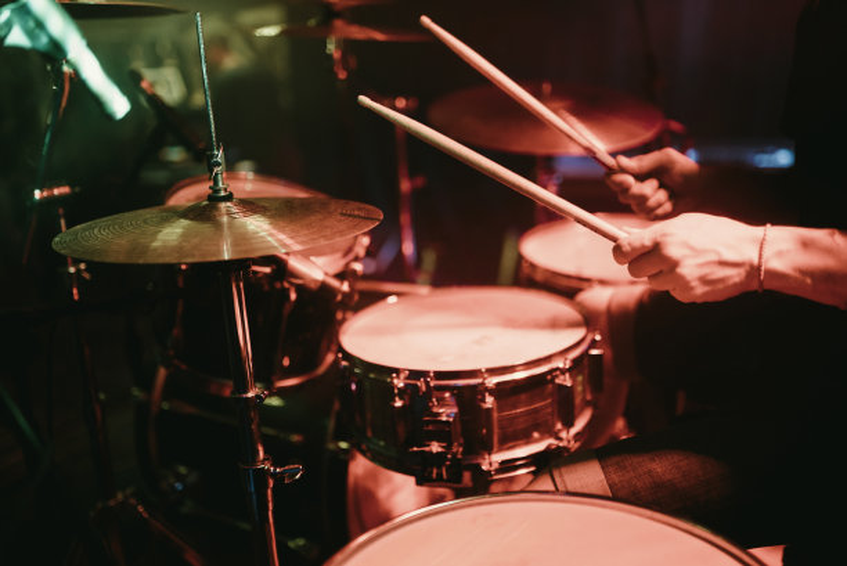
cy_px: 283
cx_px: 424
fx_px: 824
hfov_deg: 54.4
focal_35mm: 35
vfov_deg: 37.9
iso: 3200
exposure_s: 1/800
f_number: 1.4
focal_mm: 35
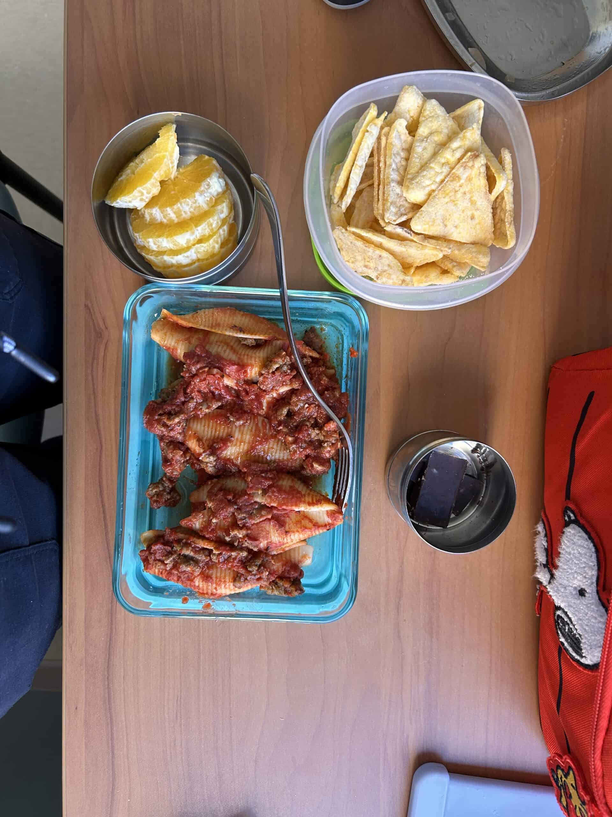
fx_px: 613
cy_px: 408
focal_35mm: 26
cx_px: 306
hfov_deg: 53.1
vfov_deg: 67.3
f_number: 1.5
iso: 100
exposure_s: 1/121
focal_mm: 5.7
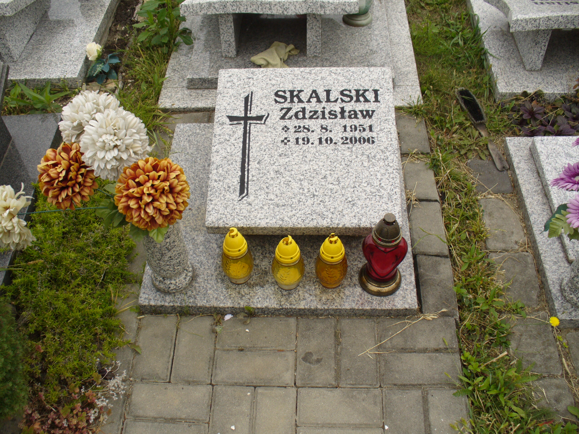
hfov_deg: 50.1
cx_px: 290
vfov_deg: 38.7
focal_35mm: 37
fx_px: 619
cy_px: 217
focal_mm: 6.1
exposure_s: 1/200
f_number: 5.6
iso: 80
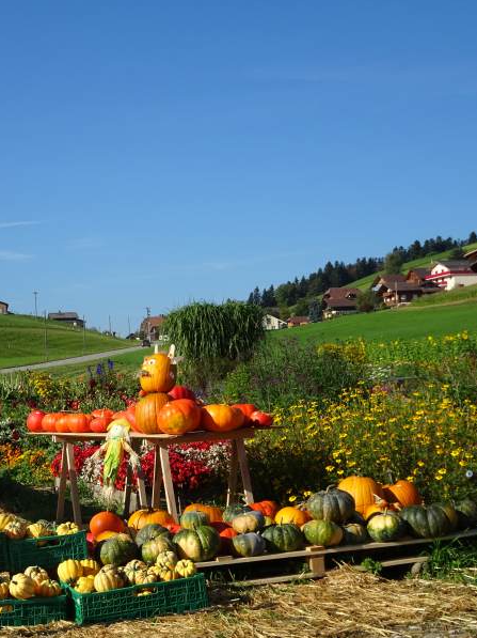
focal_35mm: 59
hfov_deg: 24.3
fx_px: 1085
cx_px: 83
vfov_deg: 32.7
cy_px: 318
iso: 80
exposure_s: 1/640
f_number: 4.5
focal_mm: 7.58
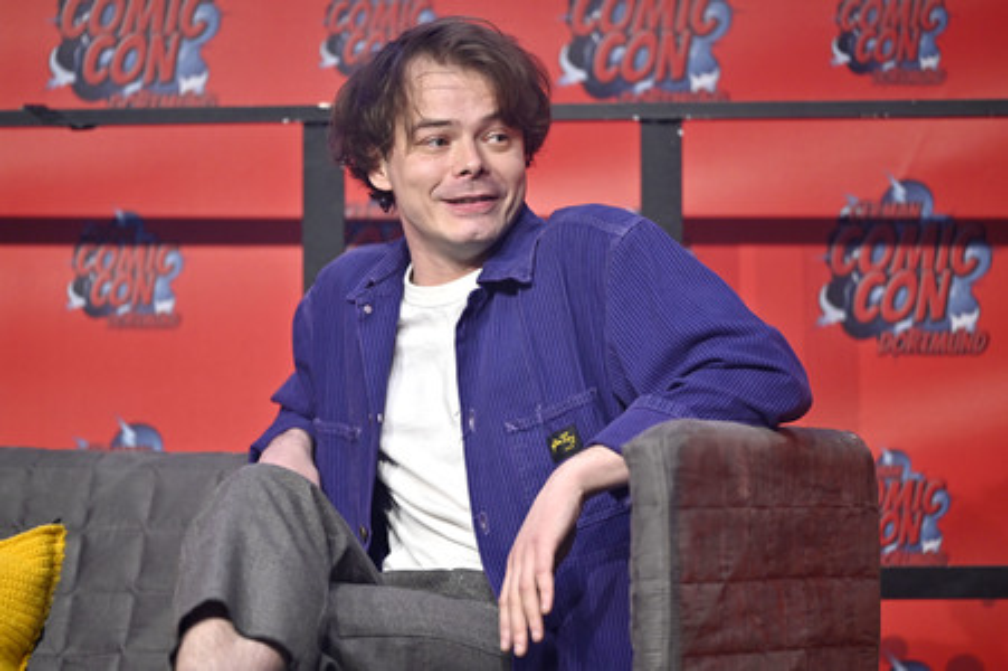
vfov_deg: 6.9
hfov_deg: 10.3
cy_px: 336
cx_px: 504
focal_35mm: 200
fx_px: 5596
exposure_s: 1/320
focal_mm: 200
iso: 800
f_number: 2.8
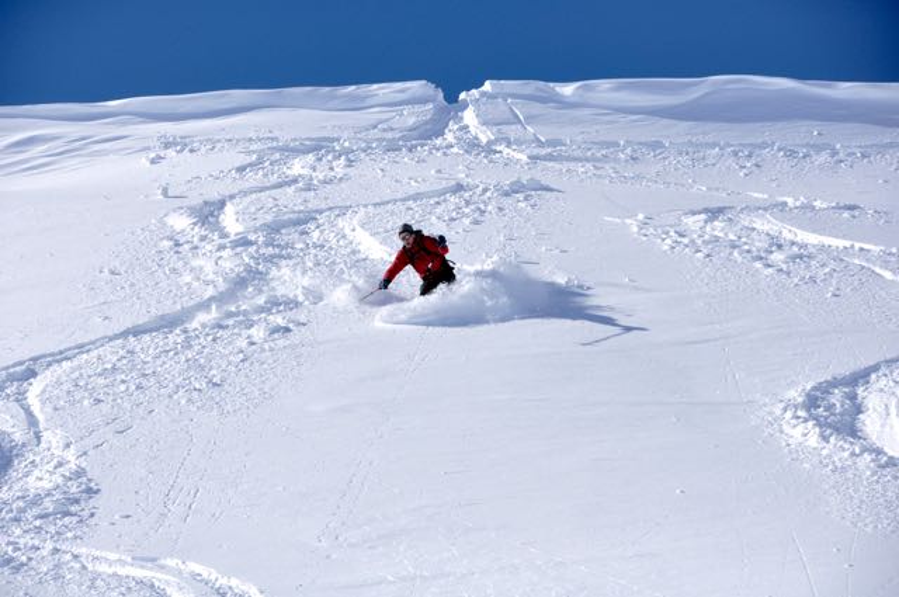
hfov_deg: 15.2
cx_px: 450
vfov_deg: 10.1
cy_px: 298
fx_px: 3367
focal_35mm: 135
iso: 320
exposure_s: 1/2000
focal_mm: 90
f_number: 8
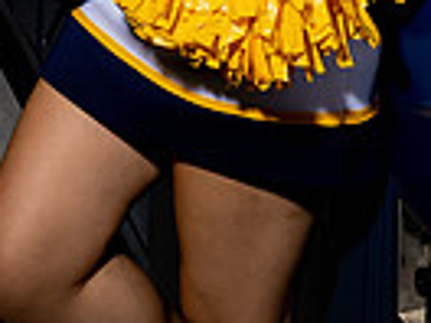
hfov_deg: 11.6
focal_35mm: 170
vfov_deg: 8.2
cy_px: -372
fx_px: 2117
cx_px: 222
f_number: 10
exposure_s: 1/250
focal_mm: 52
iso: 250
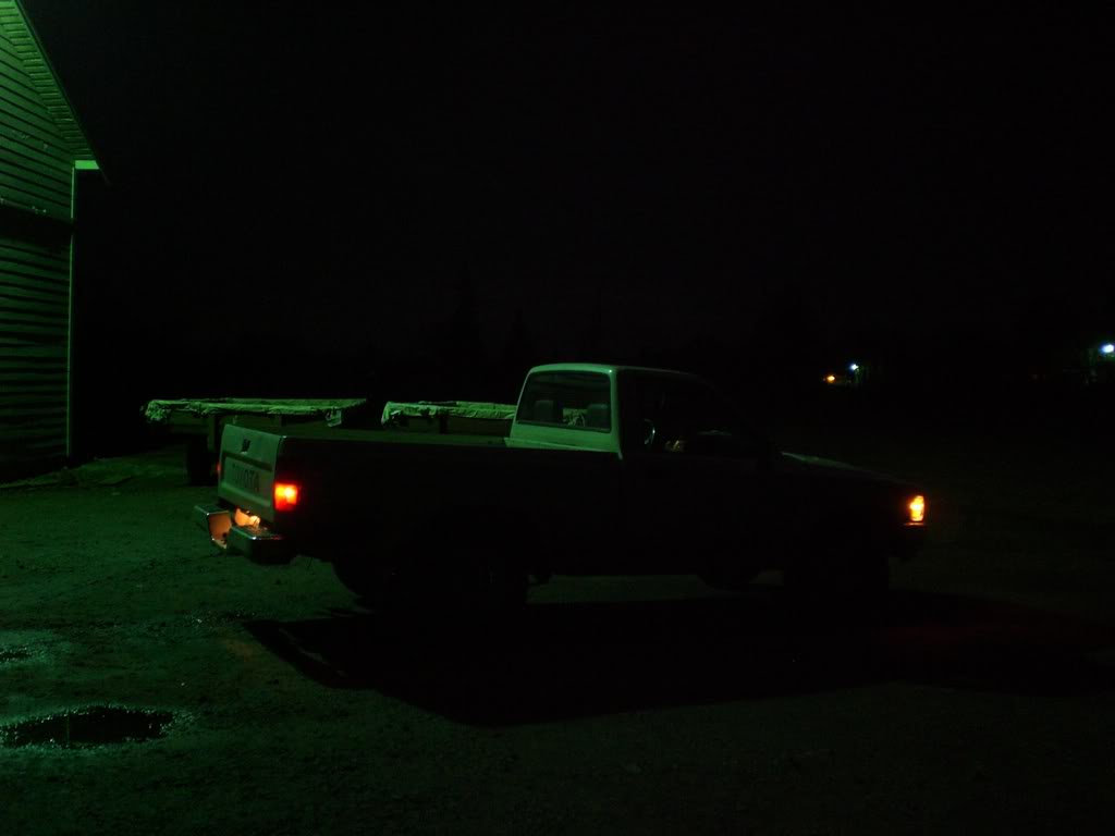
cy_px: 418
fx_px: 1224
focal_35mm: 38
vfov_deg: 37.7
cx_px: 558
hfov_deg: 49.0
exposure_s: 1/2
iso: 200
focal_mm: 6.3
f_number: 3.1
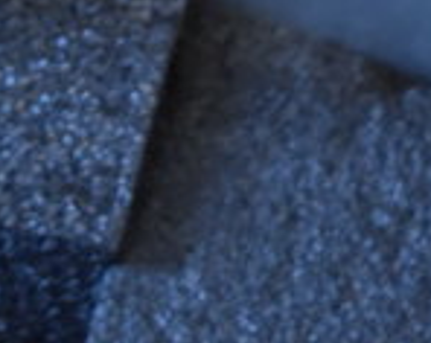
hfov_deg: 5.5
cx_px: 181
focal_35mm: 349
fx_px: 4446
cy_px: -882
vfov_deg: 4.2
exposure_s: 1/60
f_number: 4.8
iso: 1250
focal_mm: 40
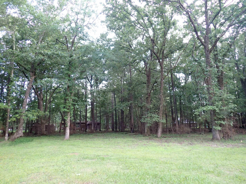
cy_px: 92
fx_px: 178
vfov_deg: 54.9
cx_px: 123
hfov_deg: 69.4
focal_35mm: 25
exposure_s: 1/125
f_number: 2
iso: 200
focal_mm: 4.5
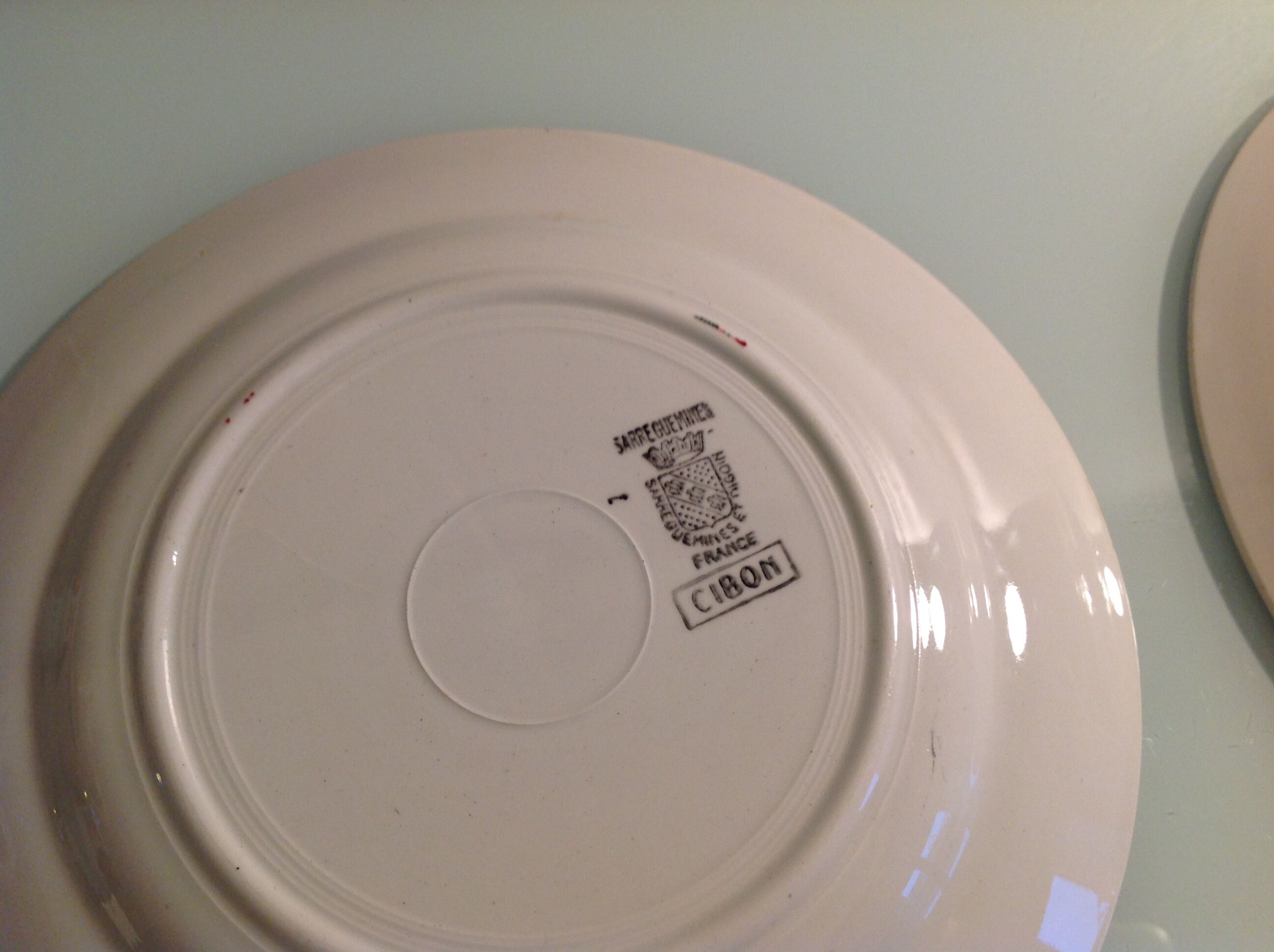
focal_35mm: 35
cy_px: 476
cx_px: 637
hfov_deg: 52.7
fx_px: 1286
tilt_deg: -68.7
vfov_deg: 40.6
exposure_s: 1/17
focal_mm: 4.28
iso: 64
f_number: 2.4
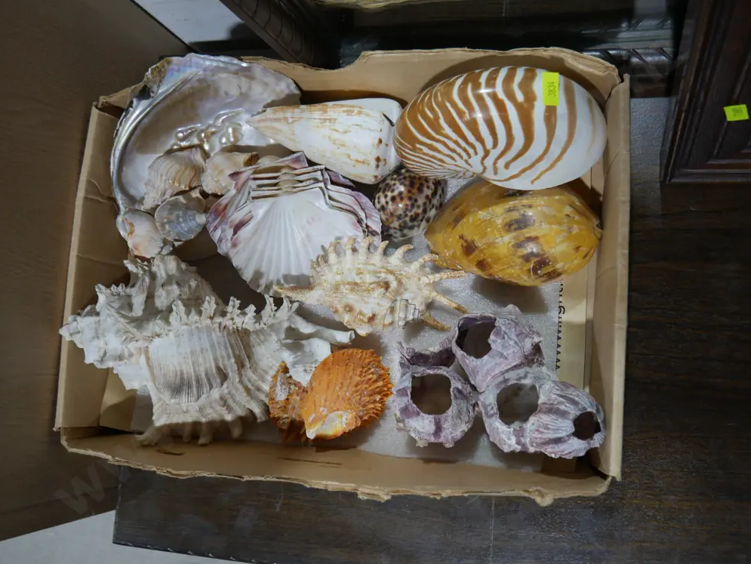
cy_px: 275
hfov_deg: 52.6
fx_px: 760
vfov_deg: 40.7
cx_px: 371
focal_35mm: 35
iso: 200
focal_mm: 17
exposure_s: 1/80
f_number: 4
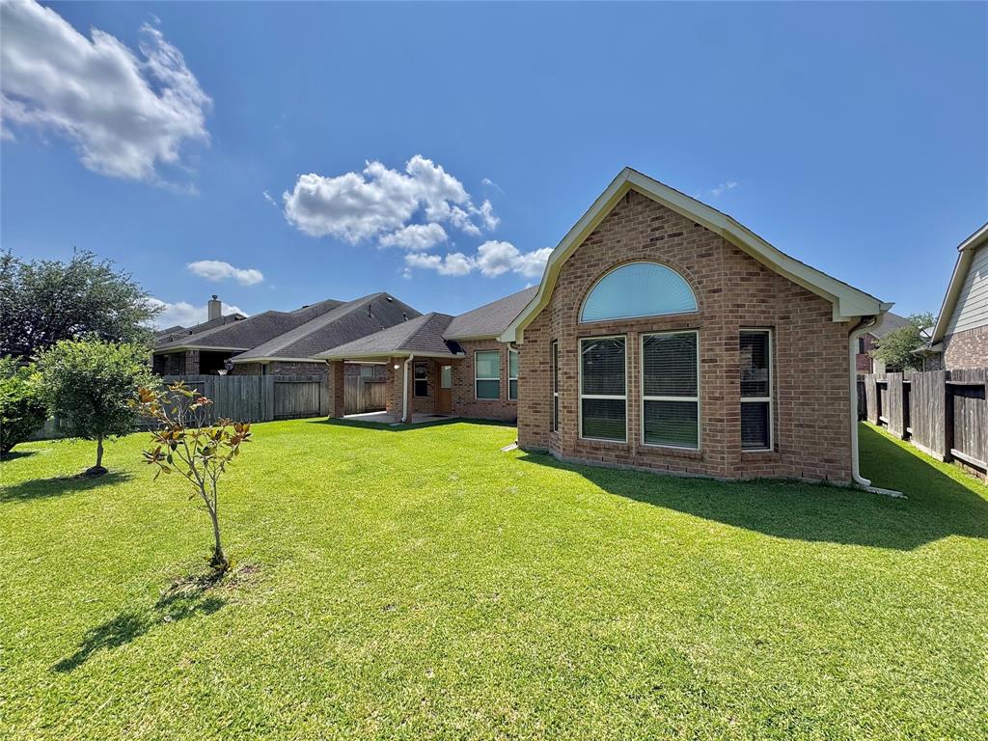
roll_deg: +0.0
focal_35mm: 14
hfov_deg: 102.1
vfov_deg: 85.7
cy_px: 370
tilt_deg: +0.3
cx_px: 494
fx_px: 400
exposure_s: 1/1976
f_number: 2.2
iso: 50
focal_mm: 2.22
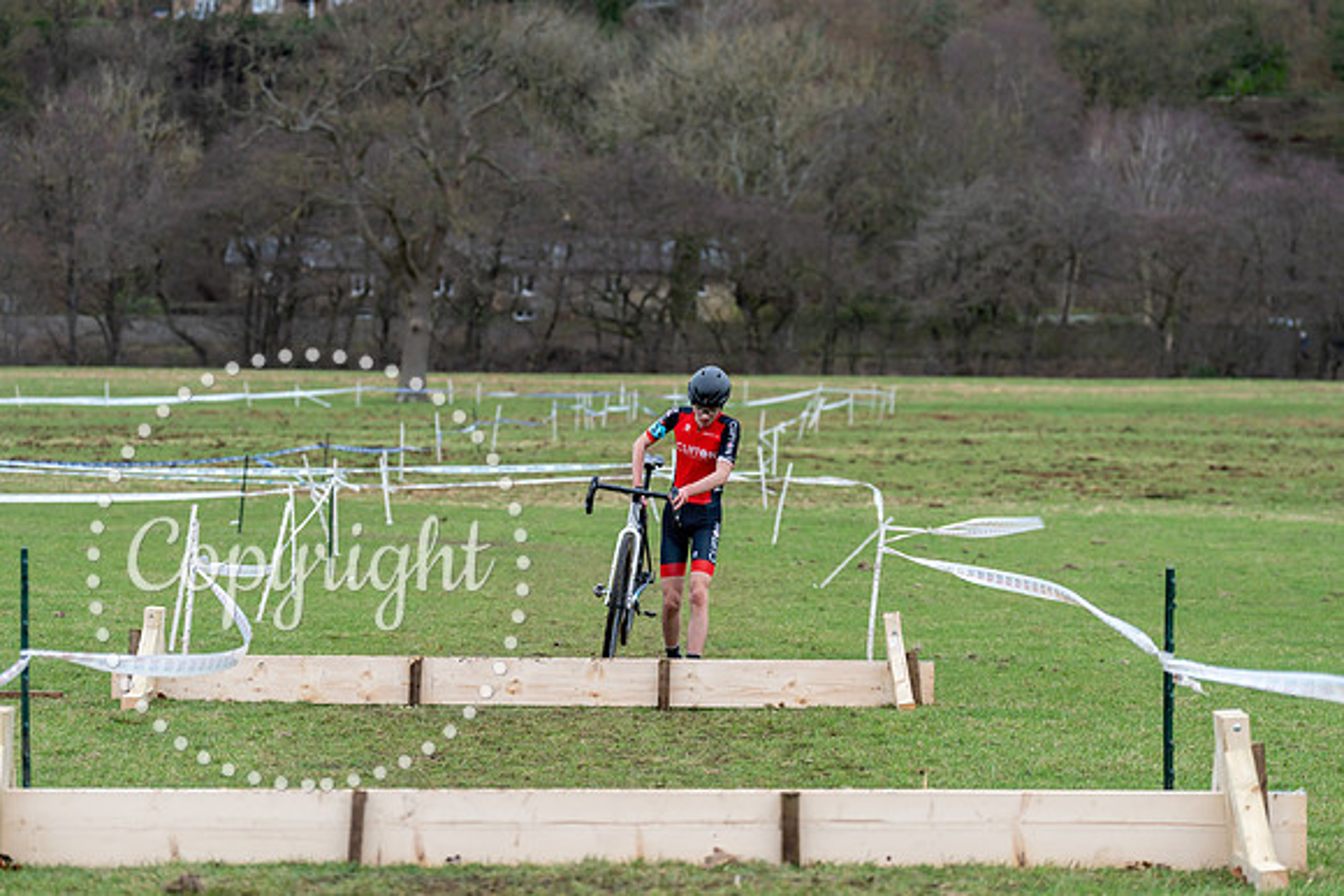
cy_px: 448
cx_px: 672
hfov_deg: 20.4
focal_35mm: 100
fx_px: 3734
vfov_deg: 13.7
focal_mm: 98
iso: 800
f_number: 3.2
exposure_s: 1/1000
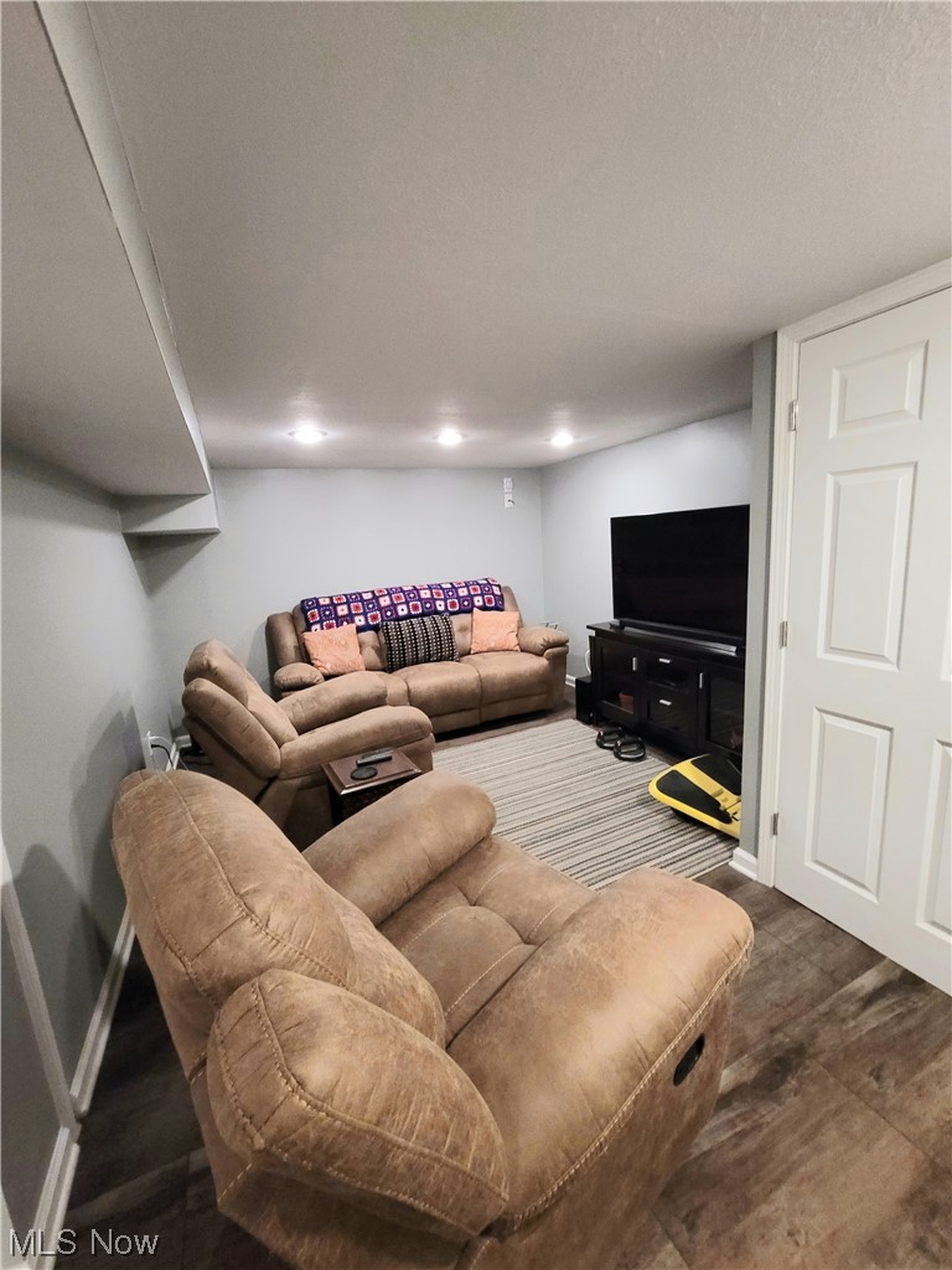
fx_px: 477
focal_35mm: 13
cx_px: 476
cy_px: 635
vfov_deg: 106.2
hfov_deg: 89.9
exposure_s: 1/24
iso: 1250
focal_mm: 2.2
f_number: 2.2
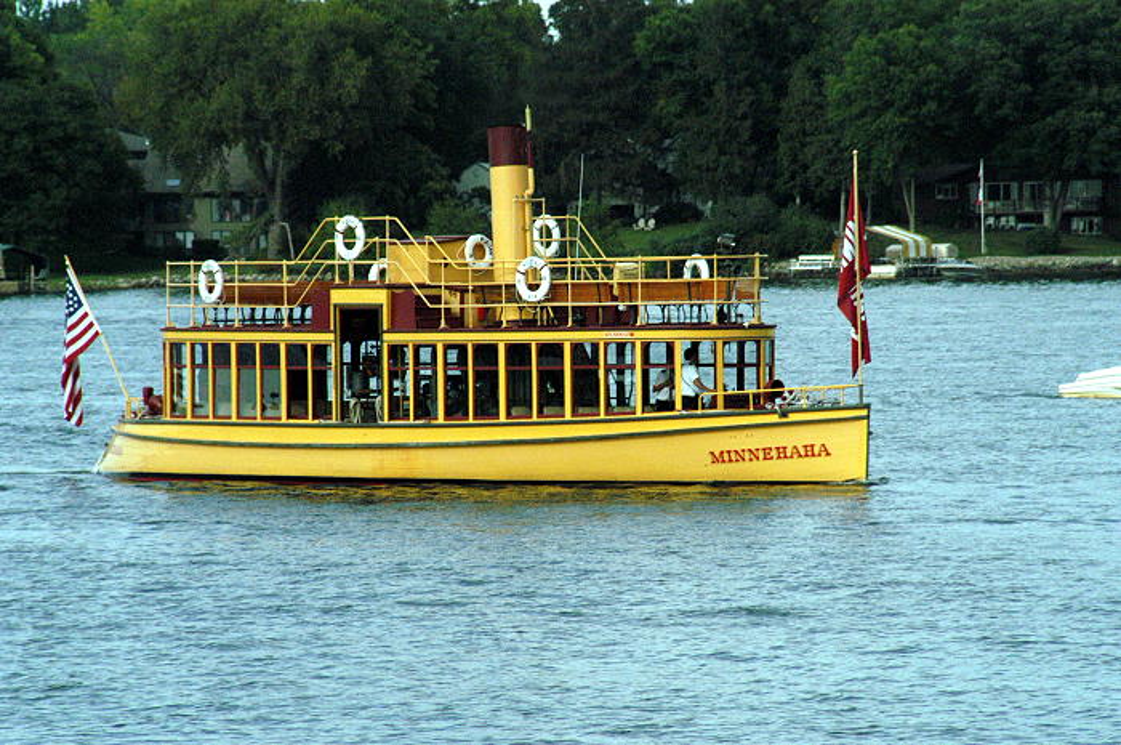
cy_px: 372
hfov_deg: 7.1
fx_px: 9097
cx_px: 560
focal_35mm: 292
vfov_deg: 4.7
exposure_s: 1/1500
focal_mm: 195
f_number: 10
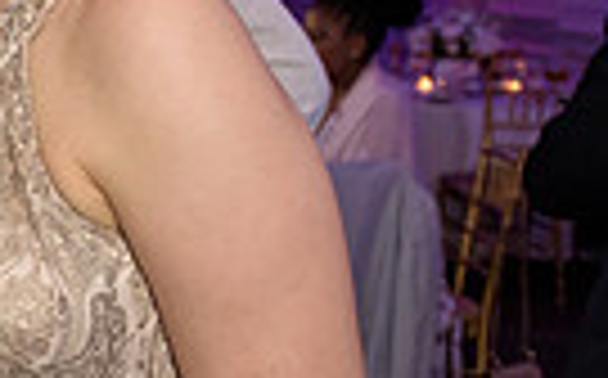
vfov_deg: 12.4
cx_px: -410
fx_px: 1738
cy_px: 250
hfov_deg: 17.1
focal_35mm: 105
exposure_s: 1/125
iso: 1600
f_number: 3.2
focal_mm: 24
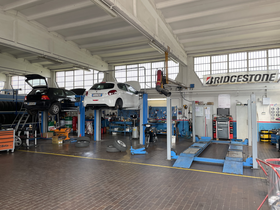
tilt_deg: +2.3
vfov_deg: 53.1
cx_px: 140
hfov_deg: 67.3
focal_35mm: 26
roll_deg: +1.1
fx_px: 210
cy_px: 105
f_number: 1.6
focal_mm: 4.2
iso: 32
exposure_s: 1/147
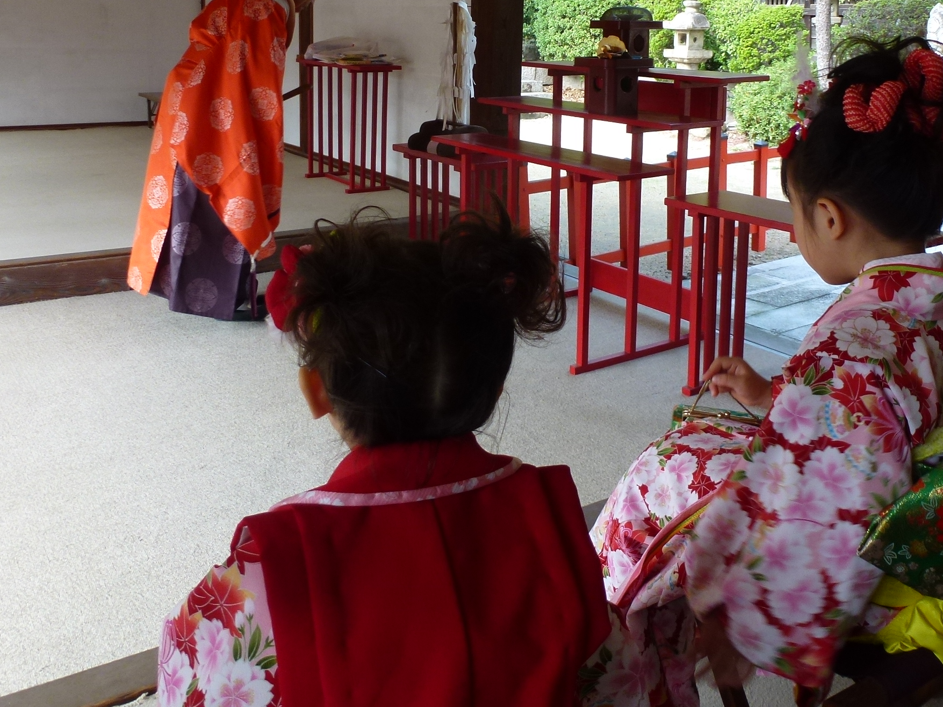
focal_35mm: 35
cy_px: 196
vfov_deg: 39.8
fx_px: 954
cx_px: 531
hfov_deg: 52.5
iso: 100
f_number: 3.3
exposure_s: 1/80
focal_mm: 4.3
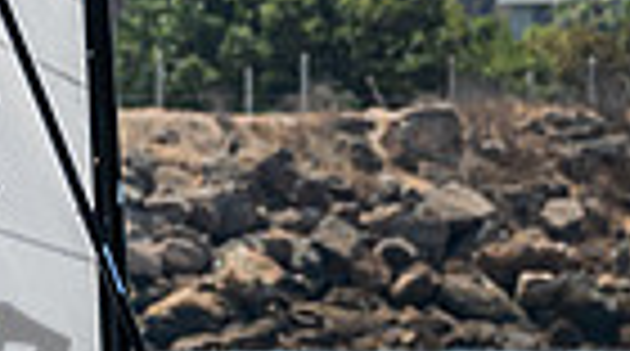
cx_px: -24
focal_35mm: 683
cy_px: 538
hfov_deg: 3.2
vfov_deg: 1.8
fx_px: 11384
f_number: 6.7
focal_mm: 125
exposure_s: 1/1600
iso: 320
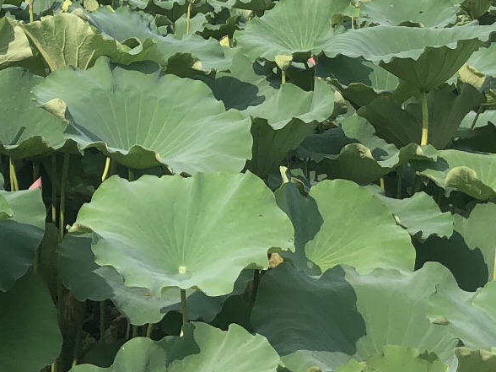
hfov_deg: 19.6
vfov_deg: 14.3
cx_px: -38
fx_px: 1376
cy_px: -208
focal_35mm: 96
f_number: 1.8
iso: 20
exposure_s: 1/2525
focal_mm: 3.99
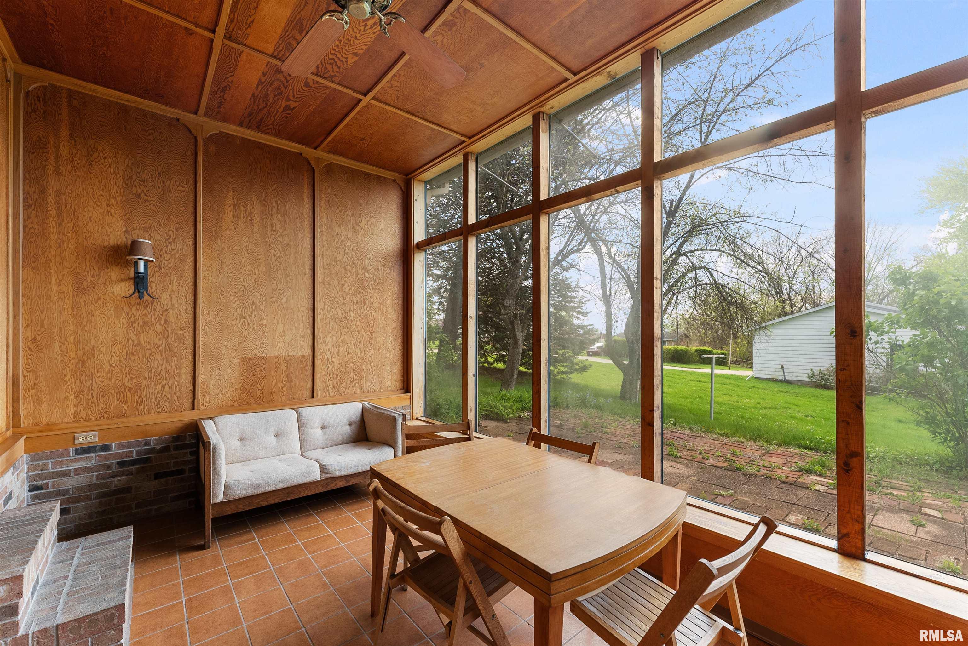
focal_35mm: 14
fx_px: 377
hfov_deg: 104.2
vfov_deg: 81.3
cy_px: 323
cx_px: 484
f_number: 5.6
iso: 200
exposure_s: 1/20
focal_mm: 14
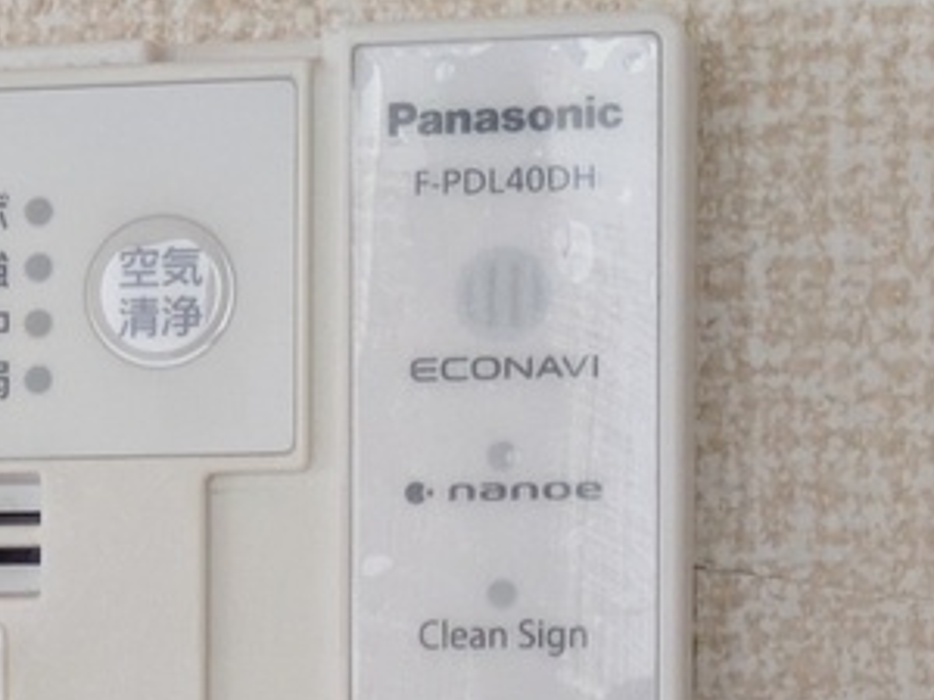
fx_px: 4398
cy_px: 793
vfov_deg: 9.0
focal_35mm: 163
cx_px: -274
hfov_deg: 11.8
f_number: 1.89
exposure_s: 1/120
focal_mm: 5.43
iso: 323
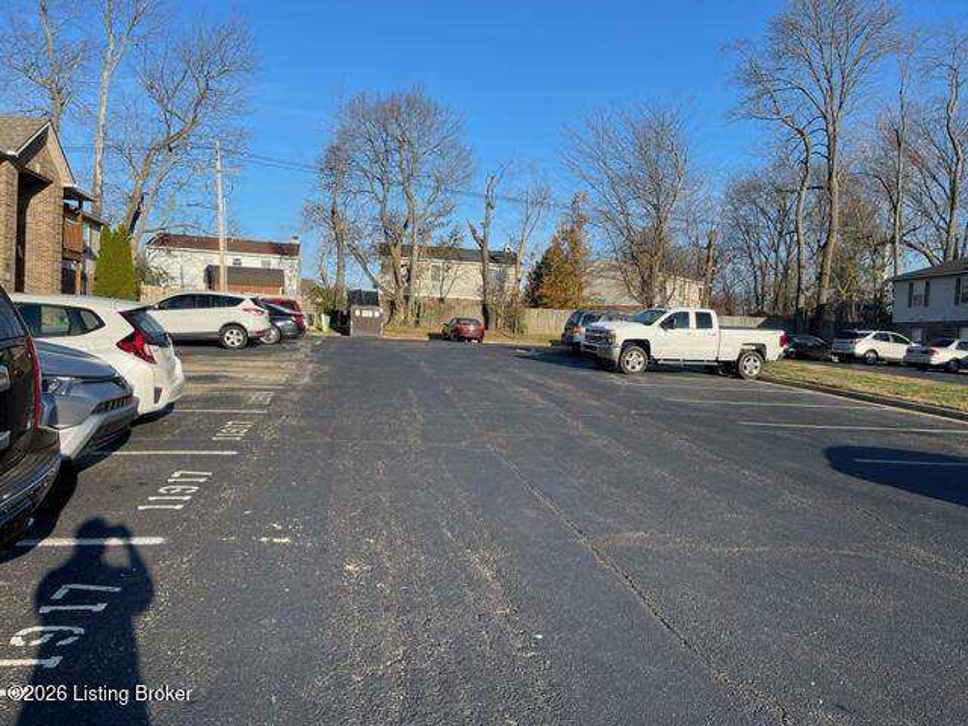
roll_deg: -2.3
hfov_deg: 67.3
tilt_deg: -3.1
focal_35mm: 26
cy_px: 363
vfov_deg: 53.1
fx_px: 727
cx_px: 484
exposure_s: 1/2336
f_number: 1.6
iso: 32
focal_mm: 5.1
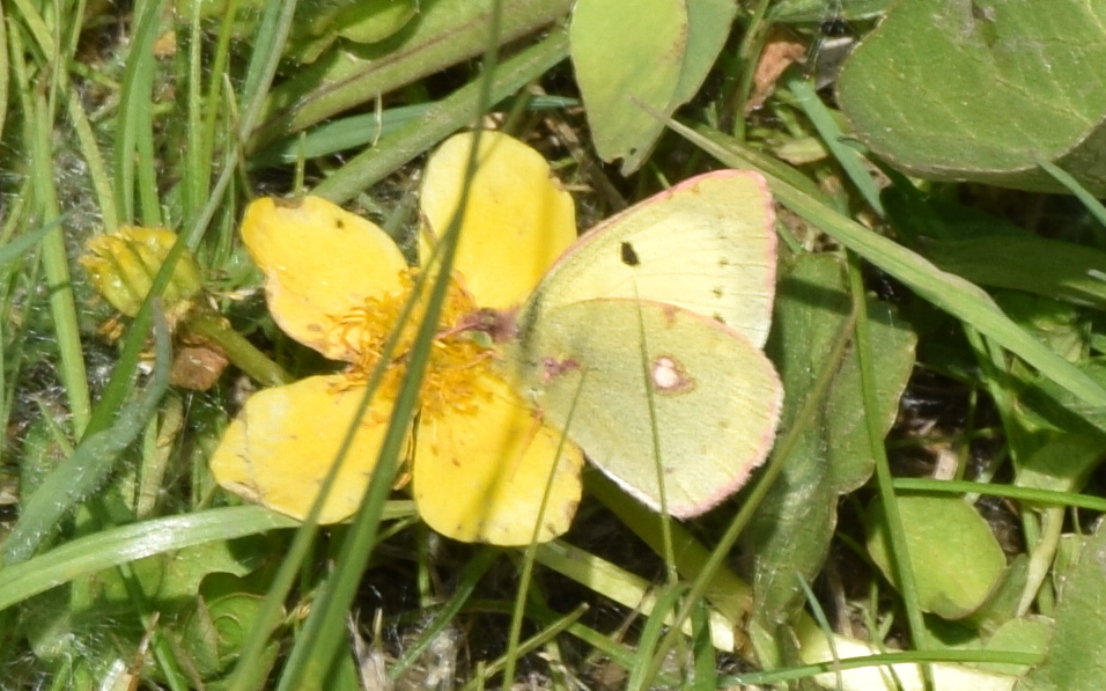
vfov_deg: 6.1
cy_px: 360
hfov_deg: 9.8
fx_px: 6479
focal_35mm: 215
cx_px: 552
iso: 100
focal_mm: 140
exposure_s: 1/160
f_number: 13
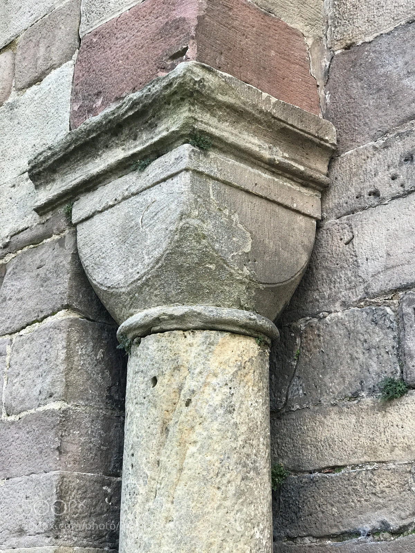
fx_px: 911
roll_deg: -1.3
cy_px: 276
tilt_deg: +18.6
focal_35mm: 57
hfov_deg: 25.7
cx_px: 208
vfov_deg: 33.8
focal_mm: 6.6
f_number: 2.8
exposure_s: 1/50
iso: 25
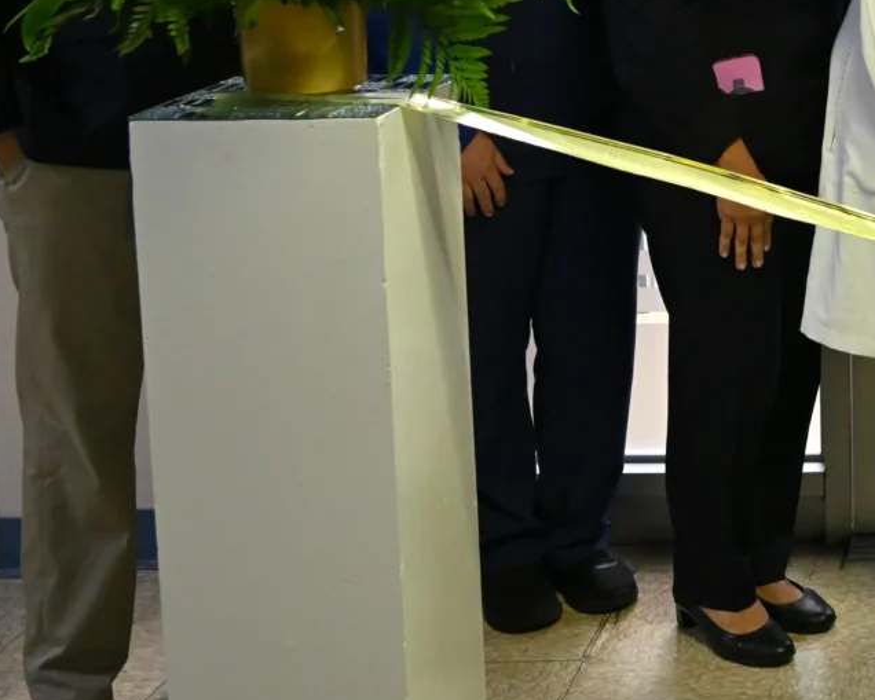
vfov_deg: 21.6
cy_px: -8
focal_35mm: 68
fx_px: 1761
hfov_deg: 23.8
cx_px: 1205
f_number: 5.6
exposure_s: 1/100
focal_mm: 24
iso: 4000
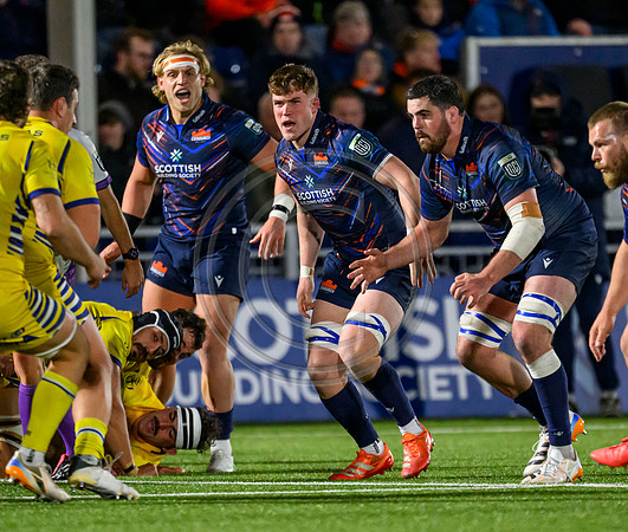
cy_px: 314
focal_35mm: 851
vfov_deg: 1.9
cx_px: 353
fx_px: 16193
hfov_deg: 2.2
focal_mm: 560
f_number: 4
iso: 8000
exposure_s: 1/1000
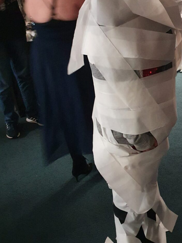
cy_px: 111
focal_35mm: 43
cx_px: 146
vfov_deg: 43.8
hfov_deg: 32.6
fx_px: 302
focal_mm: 4.32
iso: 640
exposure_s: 1/20
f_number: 1.5
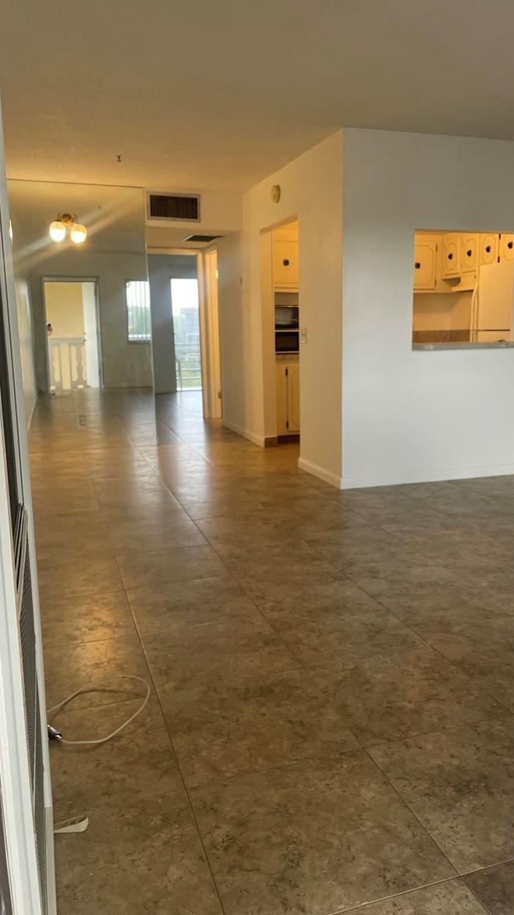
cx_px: 314
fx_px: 703
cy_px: 463
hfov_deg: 40.0
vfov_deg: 66.1
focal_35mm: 29
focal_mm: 4.2
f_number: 1.6
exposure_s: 1/121
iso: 64
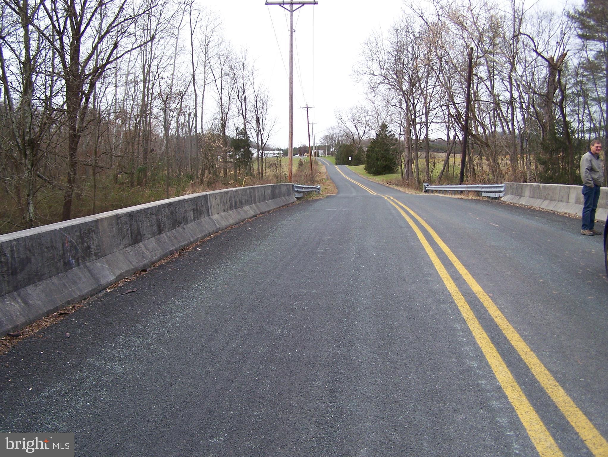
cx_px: 304
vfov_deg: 37.8
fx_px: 668
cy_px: 228
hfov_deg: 48.9
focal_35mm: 38
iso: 80
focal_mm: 6.3
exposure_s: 1/320
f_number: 2.8
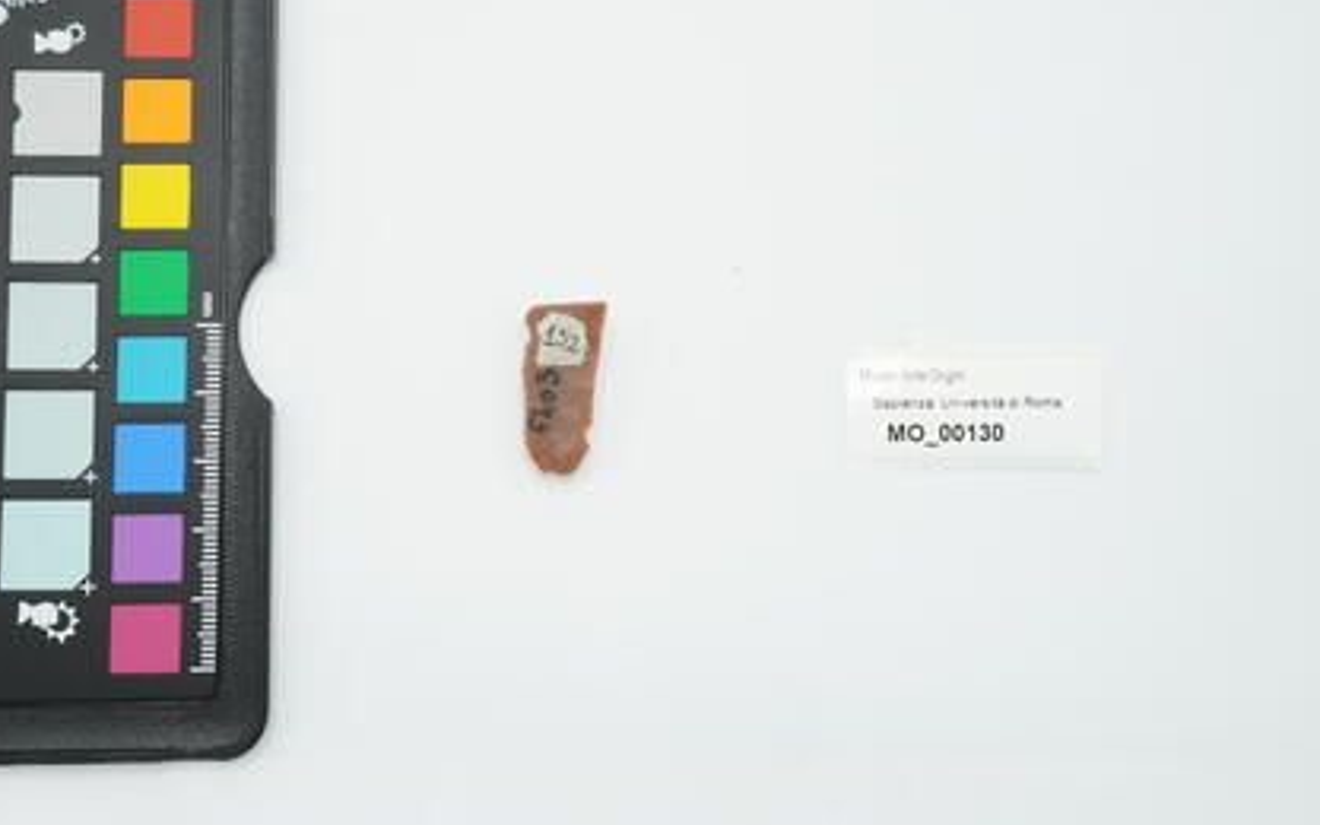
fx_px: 1460
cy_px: 368
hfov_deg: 48.5
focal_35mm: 41
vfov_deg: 31.5
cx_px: 568
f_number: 16
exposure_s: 1/10
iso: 100
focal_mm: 23
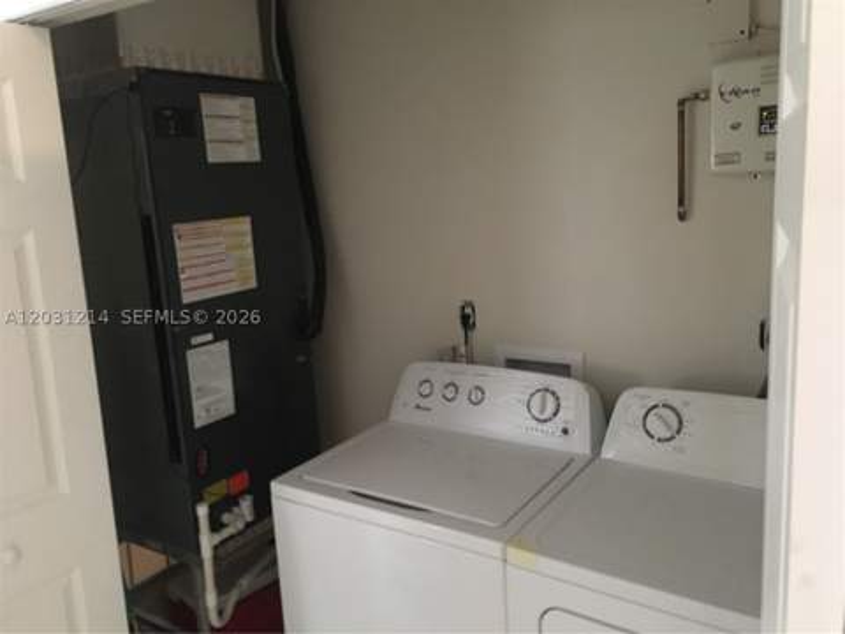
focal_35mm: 29
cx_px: 422
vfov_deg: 48.2
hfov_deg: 61.7
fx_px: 708
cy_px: 317
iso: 100
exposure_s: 1/4
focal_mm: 4.15
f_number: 2.2
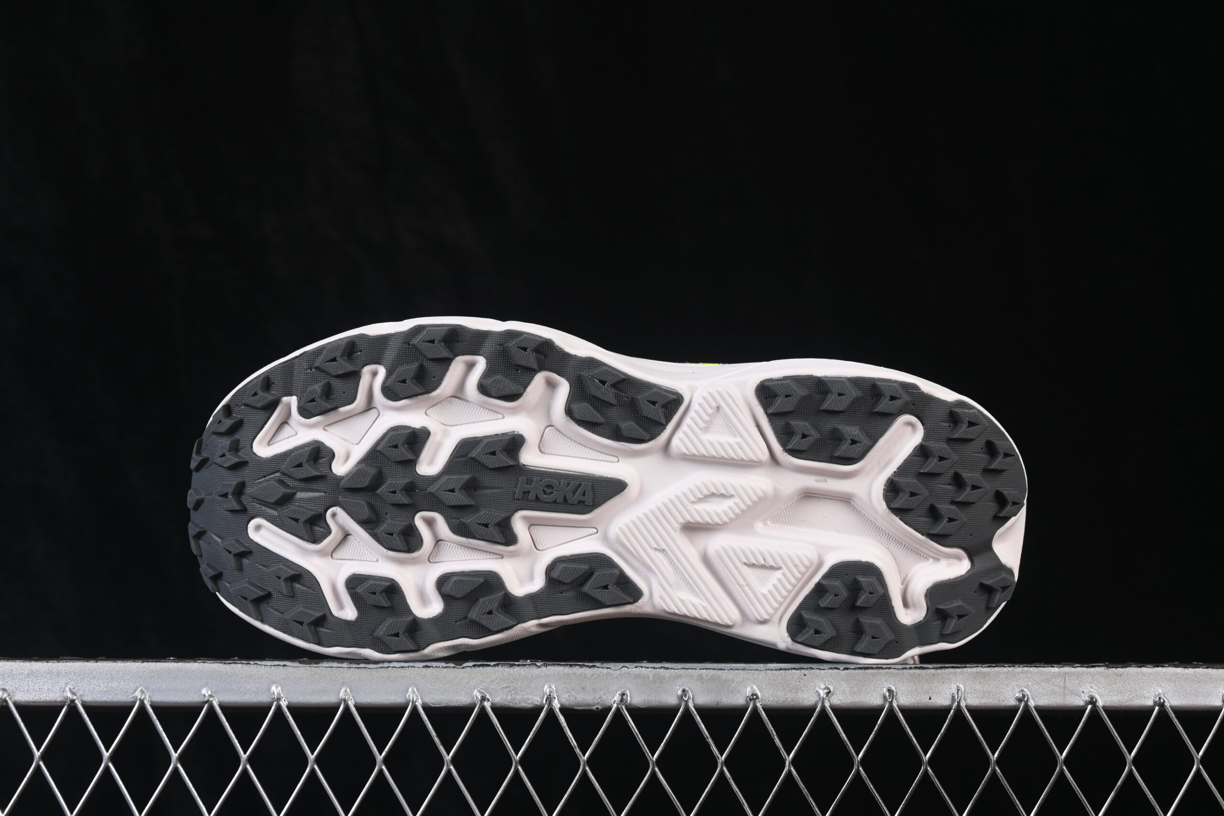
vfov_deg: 18.2
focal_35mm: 75
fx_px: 2550
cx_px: 612
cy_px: 408
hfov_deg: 27.0
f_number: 8
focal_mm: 50
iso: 160
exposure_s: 1/80
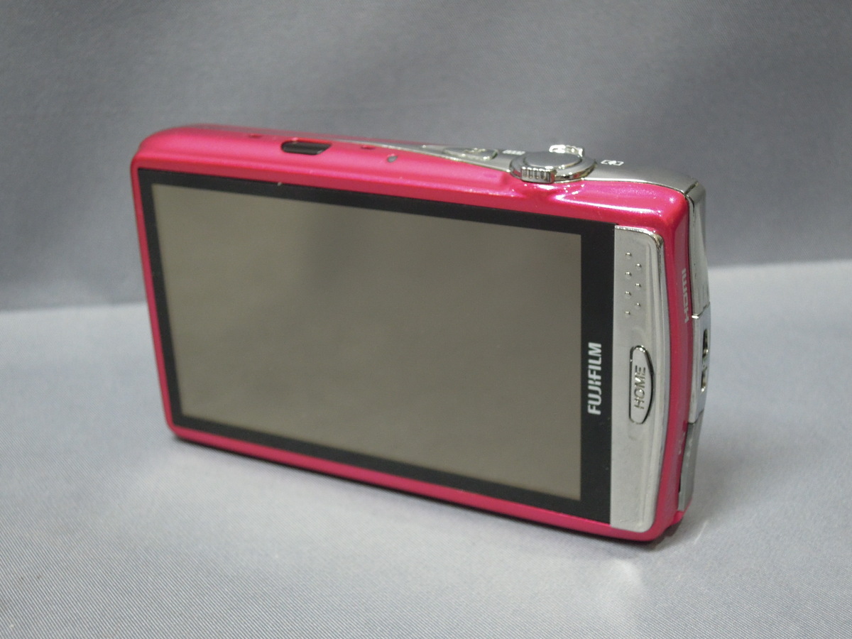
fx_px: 1354
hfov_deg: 34.9
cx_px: 426
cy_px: 320
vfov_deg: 26.6
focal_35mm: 55
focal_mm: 9.9
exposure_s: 1/40
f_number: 3.5
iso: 400
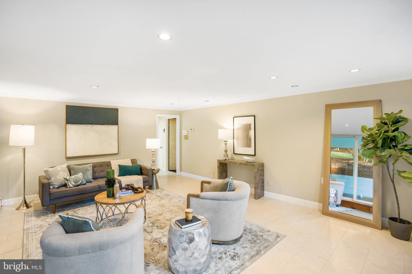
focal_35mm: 16
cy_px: 137
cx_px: 206
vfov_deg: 73.7
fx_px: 183
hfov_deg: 96.7
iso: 400
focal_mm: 16
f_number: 5.6
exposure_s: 1/13
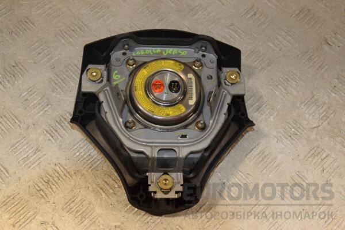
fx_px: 489
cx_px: 172
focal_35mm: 51
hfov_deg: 38.9
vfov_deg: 26.5
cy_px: 115
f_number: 7.1
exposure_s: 1/200
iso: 800
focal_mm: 34
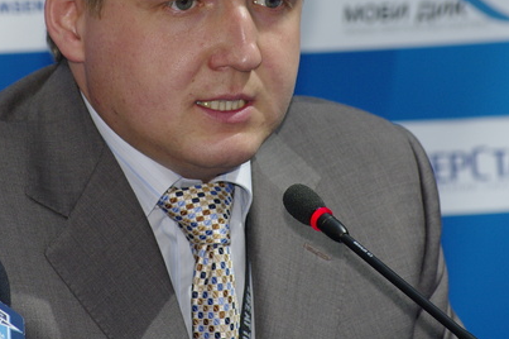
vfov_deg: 3.0
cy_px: 37
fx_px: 6415
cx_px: 236
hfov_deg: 4.5
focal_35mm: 454
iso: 320
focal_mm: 135
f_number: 5.6
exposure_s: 1/160
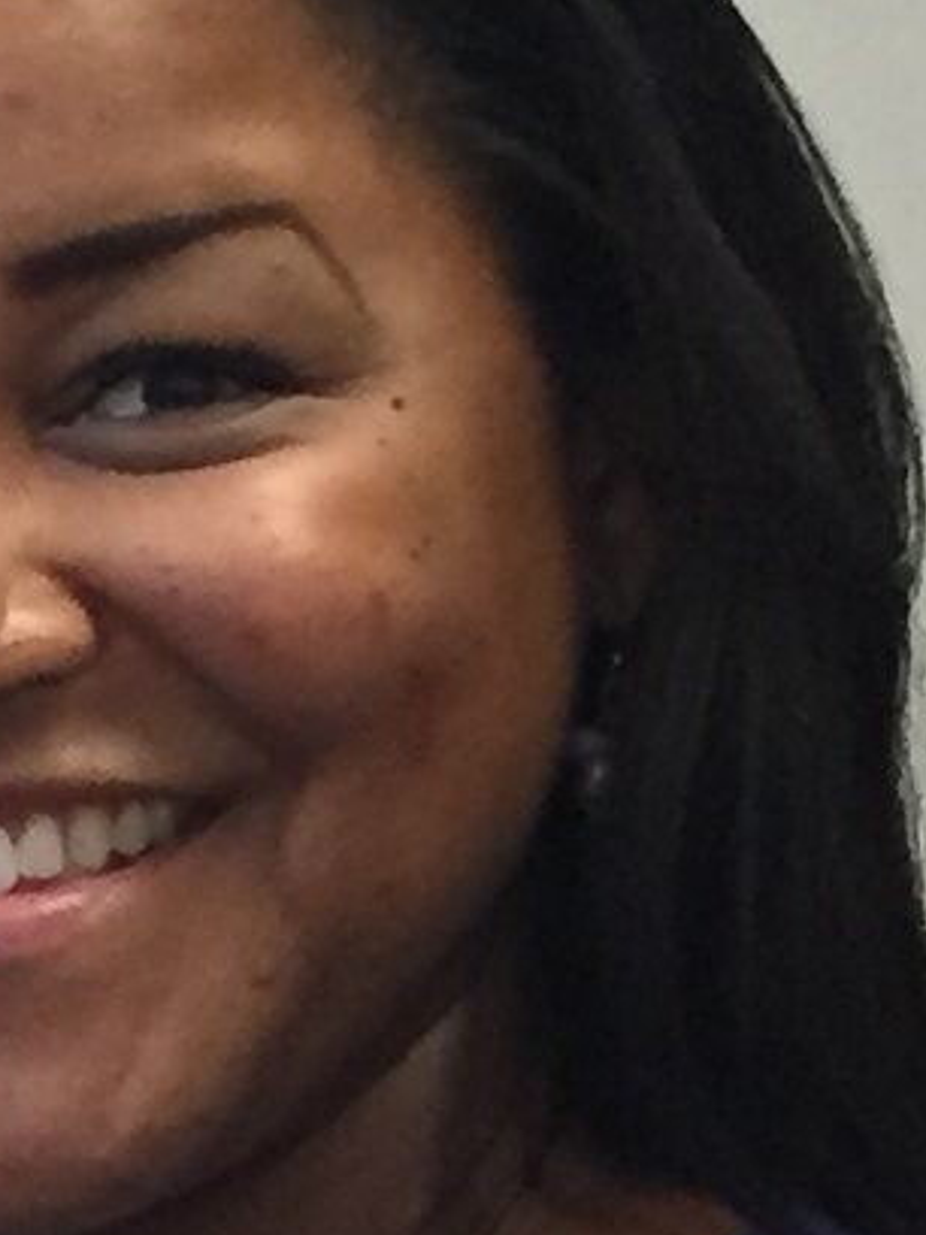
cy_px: 1138
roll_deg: -0.6
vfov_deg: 23.7
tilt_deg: -5.2
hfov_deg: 17.8
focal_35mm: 80
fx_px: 2853
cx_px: -68
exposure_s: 1/30
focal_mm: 4.15
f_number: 2.2
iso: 160
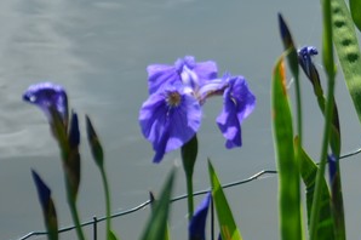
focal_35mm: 439
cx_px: 552
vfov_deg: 3.1
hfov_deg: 4.7
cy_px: -15
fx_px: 4395
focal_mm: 85
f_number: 6.3
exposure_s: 1/640
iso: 200
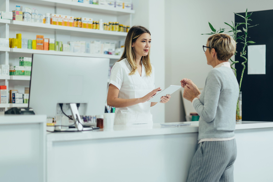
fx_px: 644
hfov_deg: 23.9
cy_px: 91
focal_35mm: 85
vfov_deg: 16.0
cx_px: 136
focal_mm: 85
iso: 250
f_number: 1.8
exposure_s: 1/320
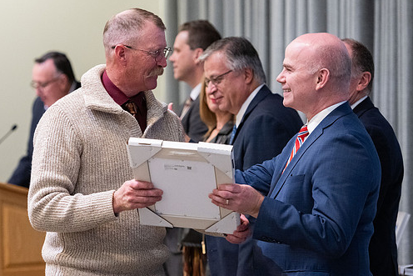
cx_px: 153
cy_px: 122
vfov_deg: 7.7
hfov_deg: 11.5
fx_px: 2043
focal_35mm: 178
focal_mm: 125
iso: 4000
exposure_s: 1/160
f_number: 2.8
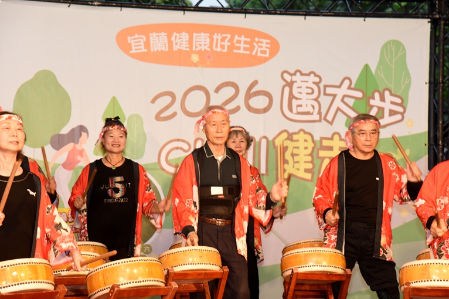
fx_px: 1459
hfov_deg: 17.5
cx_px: 224
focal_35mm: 117
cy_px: 155
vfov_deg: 11.7
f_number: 5.6
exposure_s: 1/125
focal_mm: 112
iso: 2500
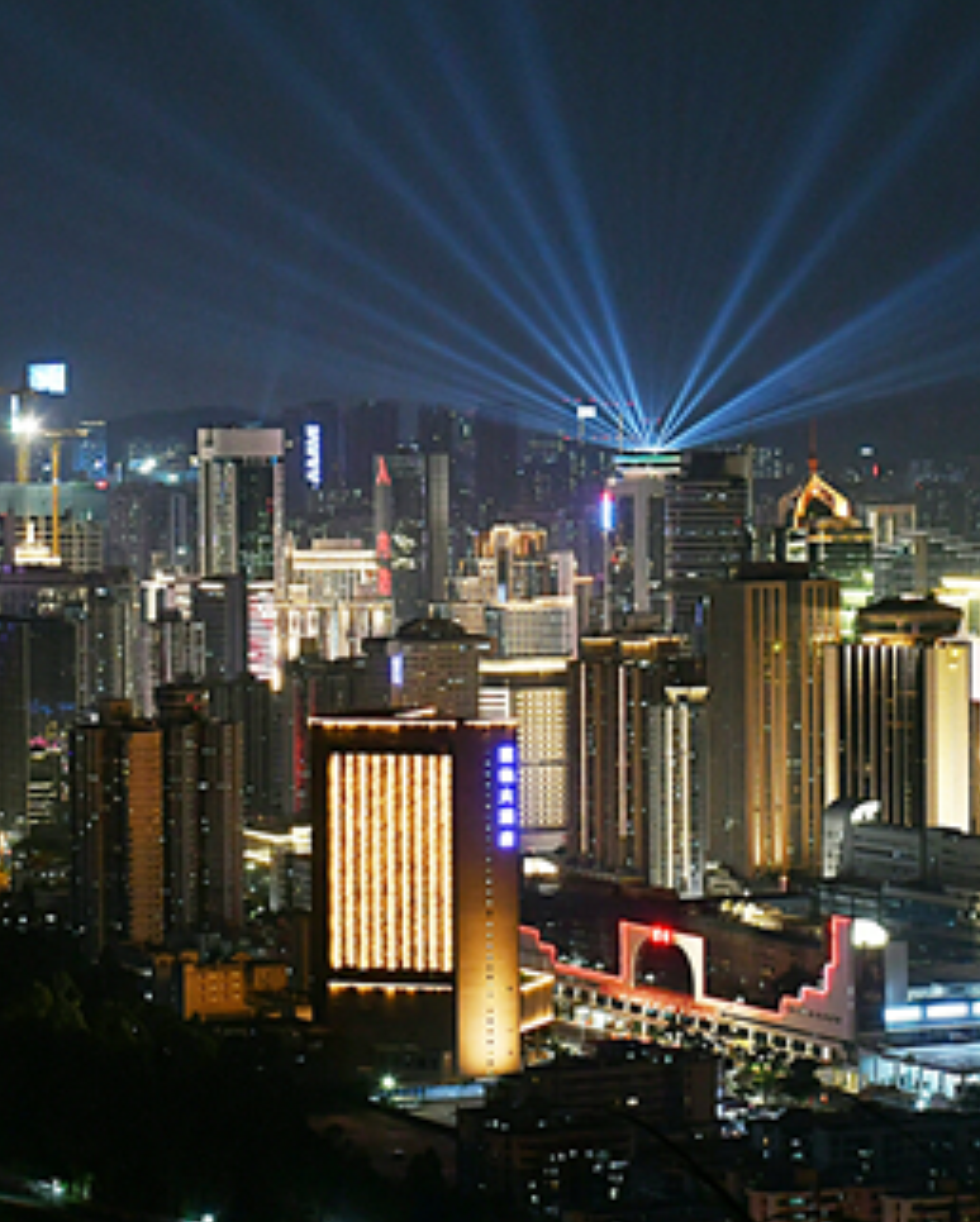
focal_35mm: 117
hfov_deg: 13.2
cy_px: 497
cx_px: 684
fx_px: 4238
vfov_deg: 16.4
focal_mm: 45
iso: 1000
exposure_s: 1/6
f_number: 9
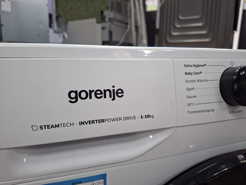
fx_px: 163
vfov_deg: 58.9
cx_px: 123
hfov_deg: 73.9
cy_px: 92
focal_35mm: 23
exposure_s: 1/100
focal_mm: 5.54
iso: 250
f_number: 1.8
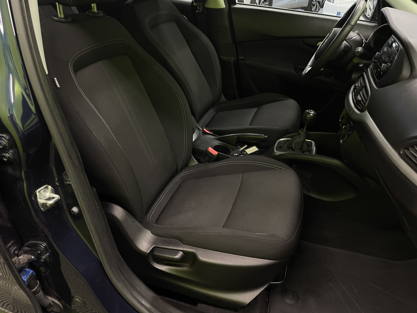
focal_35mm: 26
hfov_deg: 67.3
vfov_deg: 53.1
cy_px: 156
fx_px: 313
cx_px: 208
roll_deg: -1.7
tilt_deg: -32.9
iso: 250
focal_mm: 4.2
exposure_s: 1/50
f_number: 1.6
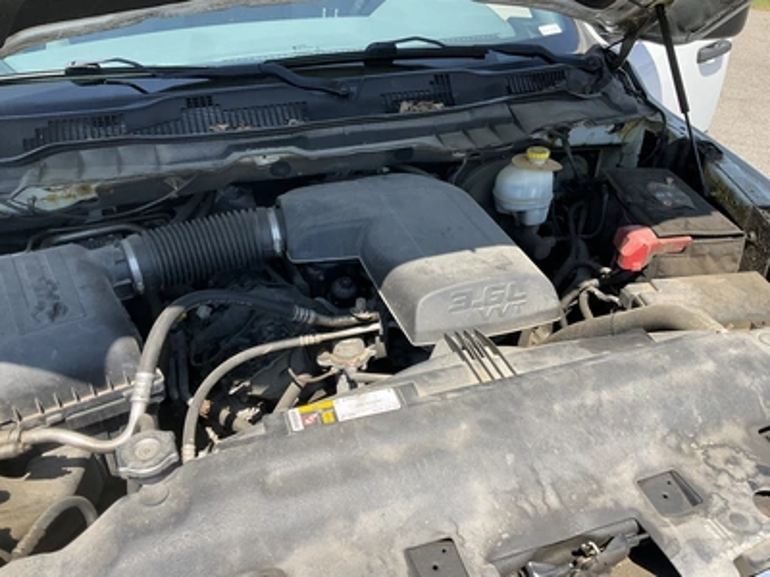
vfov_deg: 48.2
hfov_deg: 61.7
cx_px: 385
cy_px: 288
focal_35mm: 29
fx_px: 645
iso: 25
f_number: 1.8
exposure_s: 1/749
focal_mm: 3
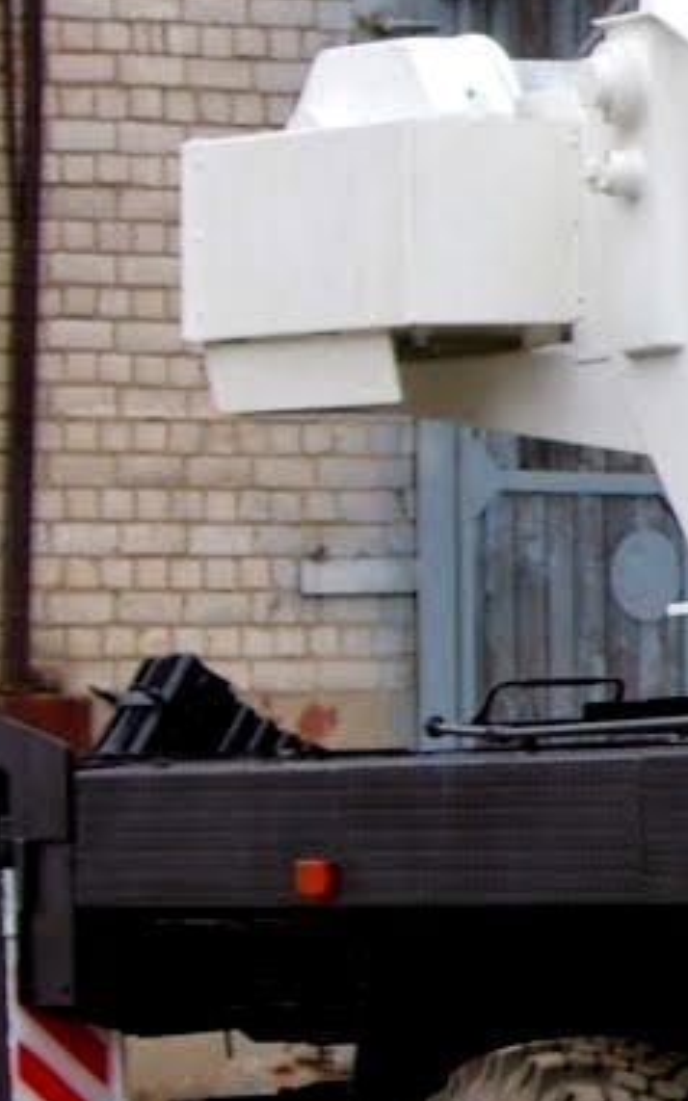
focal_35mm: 312
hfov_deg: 4.0
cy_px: 454
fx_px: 9364
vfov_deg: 6.7
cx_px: 2521
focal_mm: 38
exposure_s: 1/100
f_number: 9
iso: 200
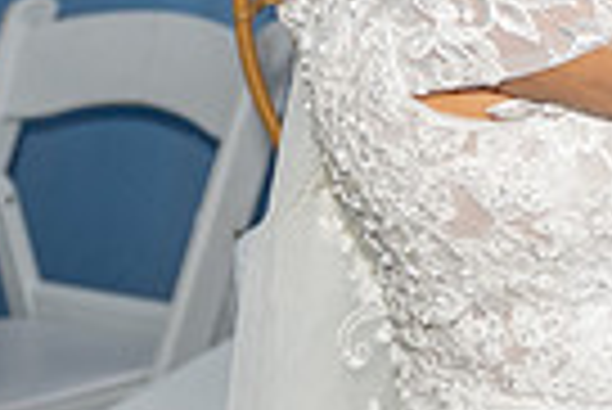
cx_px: 1584
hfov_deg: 10.3
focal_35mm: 165
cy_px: -145
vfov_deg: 8.2
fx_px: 2808
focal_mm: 24
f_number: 3.5
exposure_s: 1/125
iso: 250
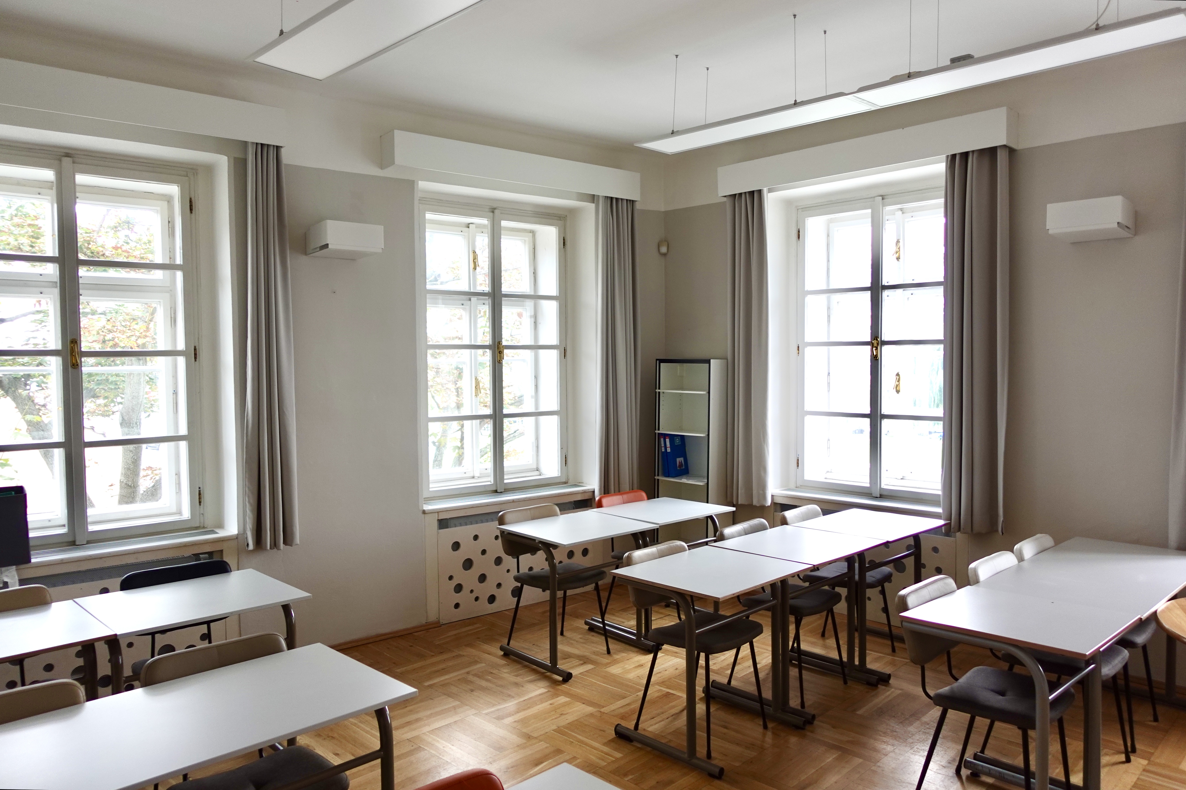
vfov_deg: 53.1
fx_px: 791
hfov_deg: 73.7
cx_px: 593
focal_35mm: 24
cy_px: 395
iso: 125
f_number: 1.8
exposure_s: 1/100
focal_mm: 9.4
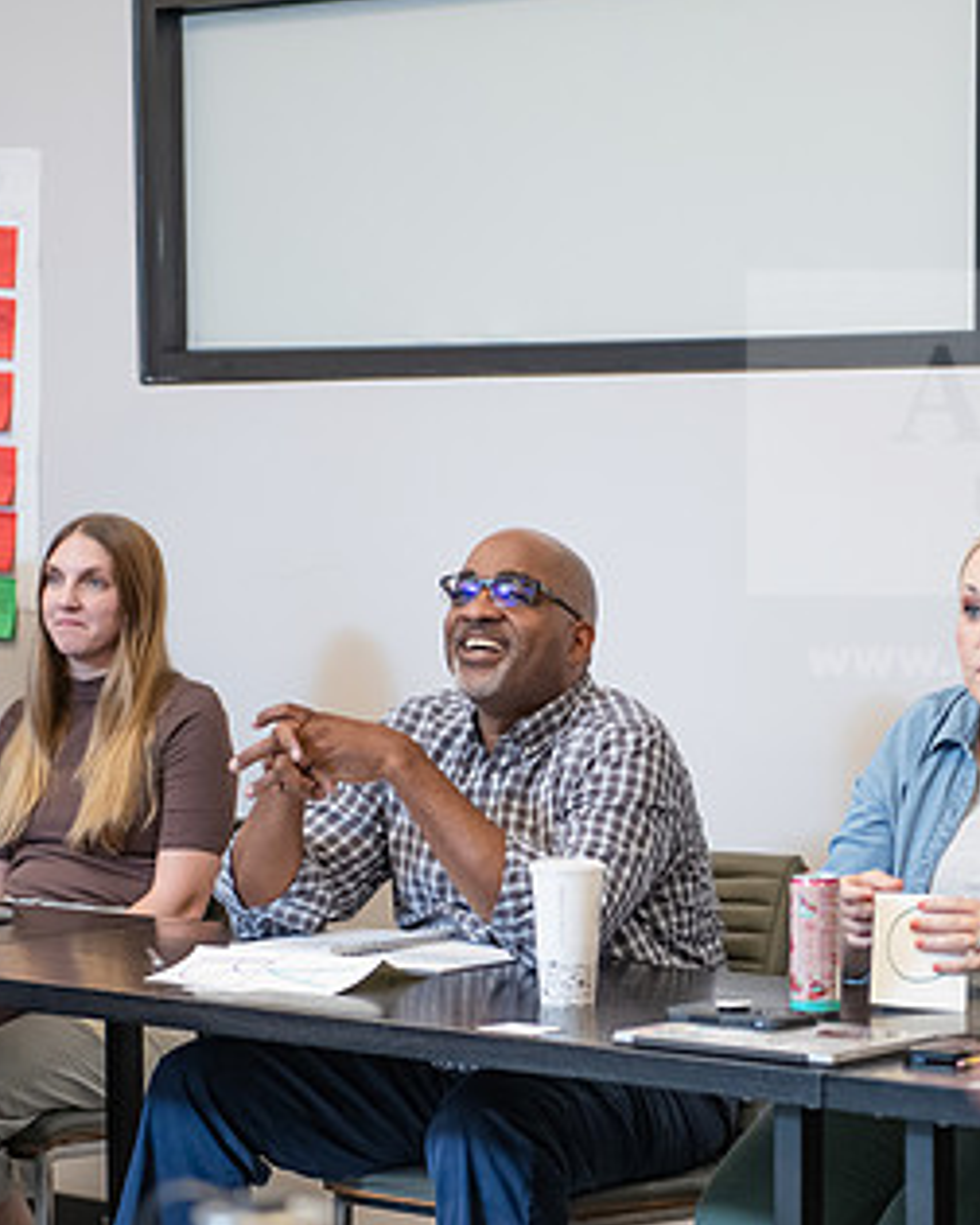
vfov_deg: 15.9
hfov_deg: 12.7
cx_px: 630
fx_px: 4387
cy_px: 741
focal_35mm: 121
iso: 1000
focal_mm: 70
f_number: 2.8
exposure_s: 1/200
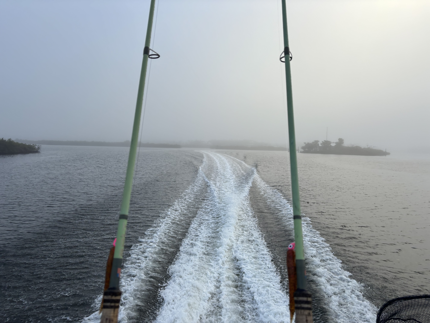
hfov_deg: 67.3
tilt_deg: -0.9
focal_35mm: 26
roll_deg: -1.0
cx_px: 215
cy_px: 162
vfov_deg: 53.1
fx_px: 323
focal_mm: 5.96
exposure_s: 1/1381
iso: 50
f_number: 1.6
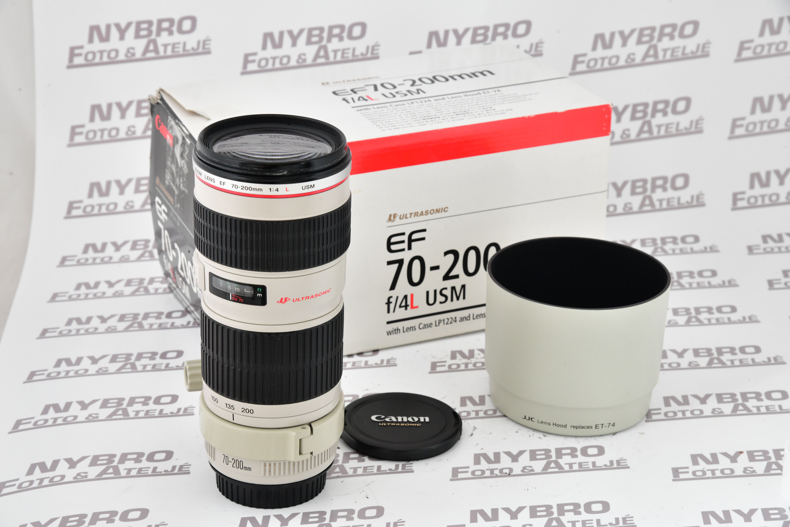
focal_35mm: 86
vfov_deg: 15.9
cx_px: 395
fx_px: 1887
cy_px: 264
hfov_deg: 23.6
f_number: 14
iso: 1600
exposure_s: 1/125
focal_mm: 86
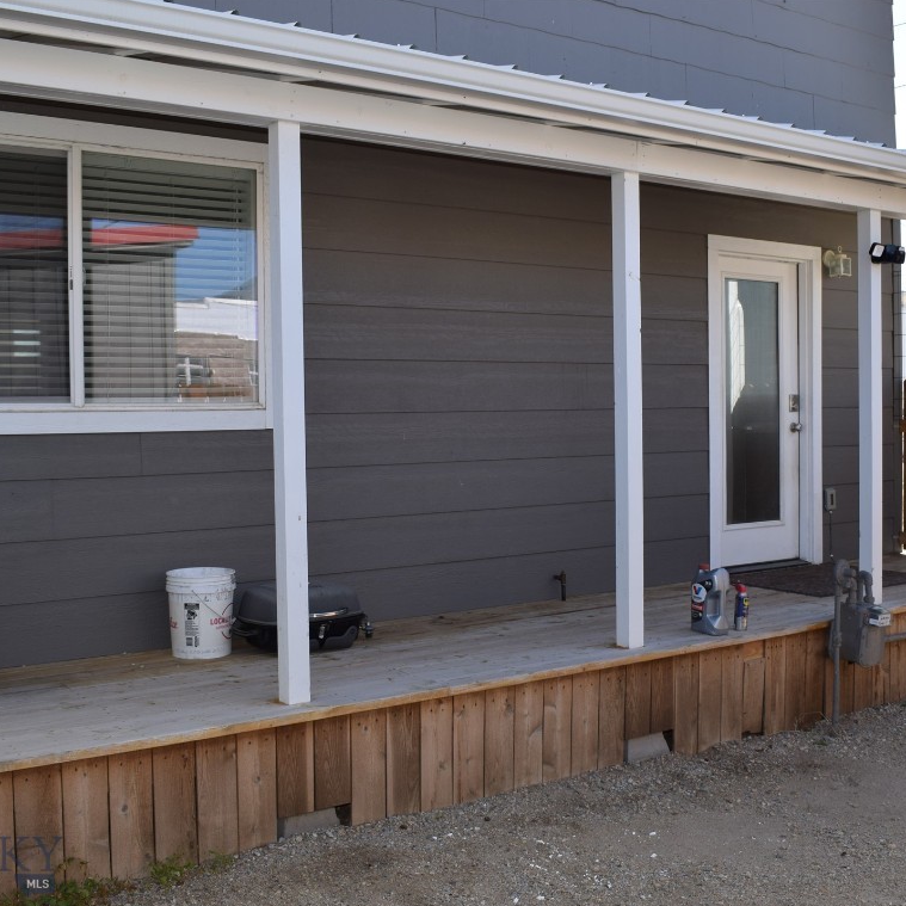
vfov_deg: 41.3
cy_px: 454
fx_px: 1204
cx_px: 489
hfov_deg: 41.2
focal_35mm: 41
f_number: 6.3
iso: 100
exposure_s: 1/160
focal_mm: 21
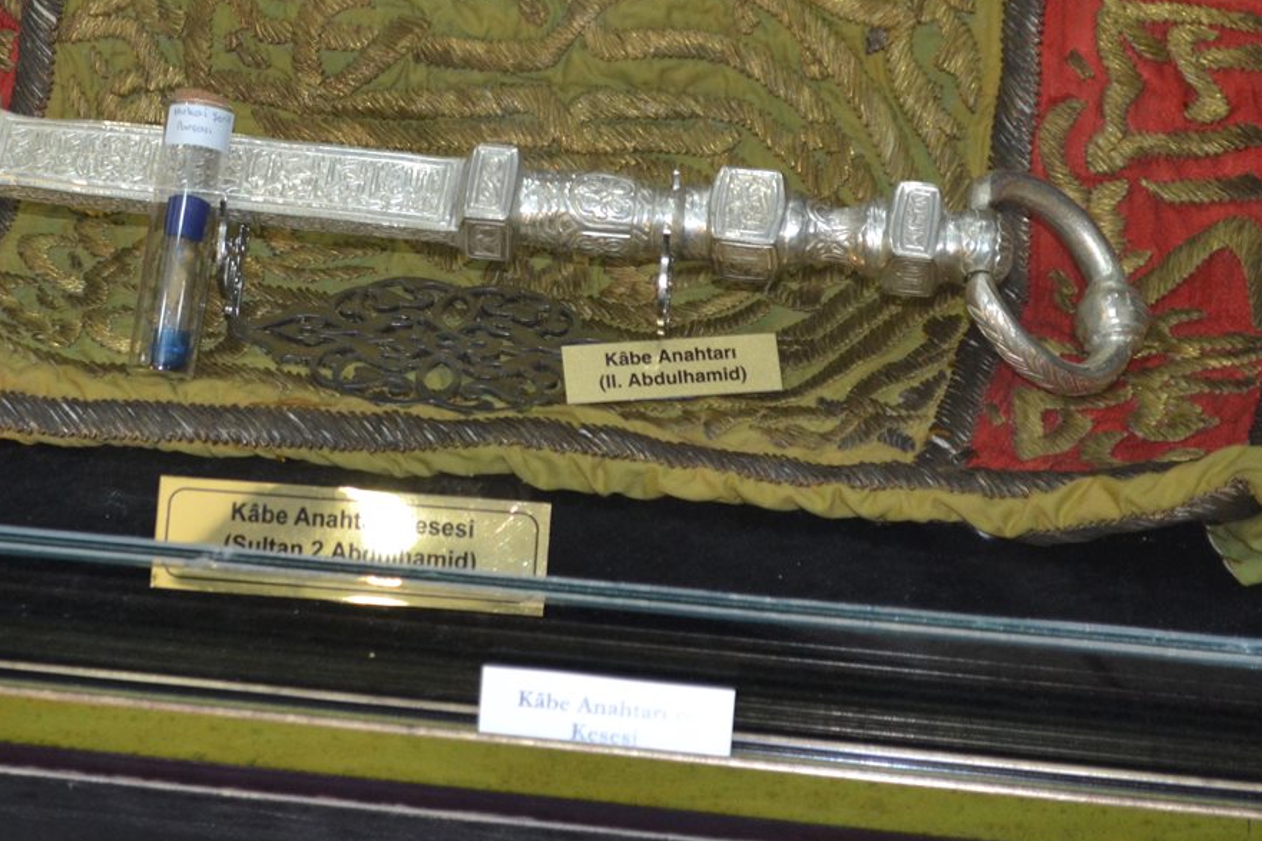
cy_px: 198
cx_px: 347
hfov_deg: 16.9
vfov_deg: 11.3
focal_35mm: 121
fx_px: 4241
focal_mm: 52
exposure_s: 1/60
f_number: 5.6
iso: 1100
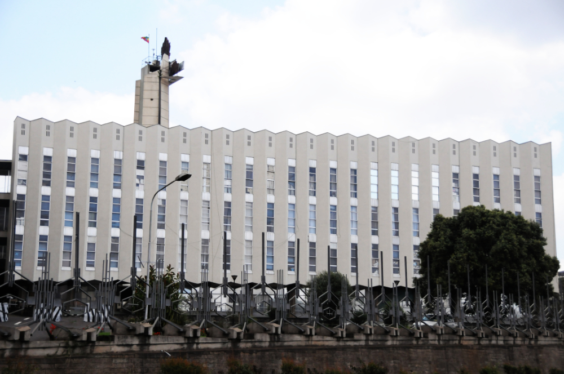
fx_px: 939
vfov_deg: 22.6
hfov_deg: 33.4
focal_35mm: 60
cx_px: 282
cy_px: 187
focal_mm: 40
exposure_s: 1/4000
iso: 800
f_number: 5.6
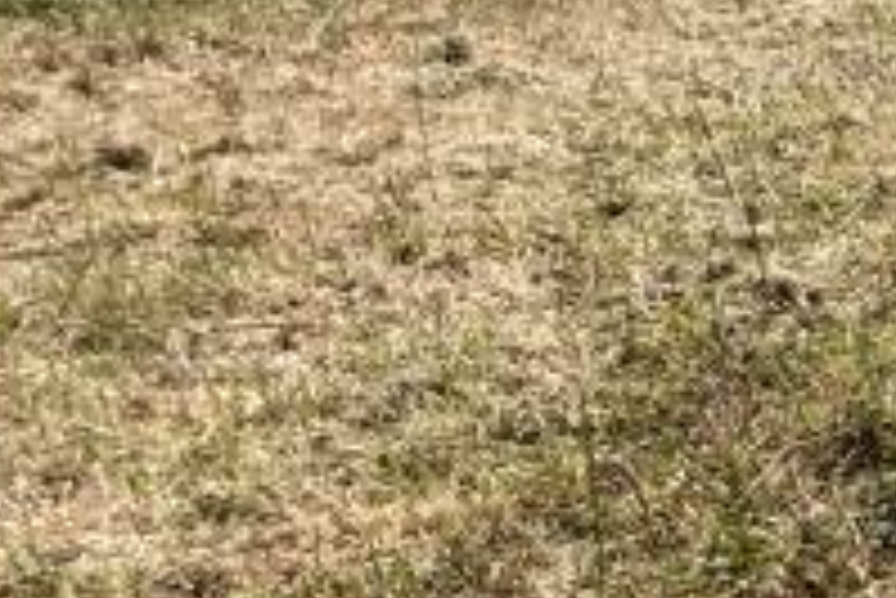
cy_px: 189
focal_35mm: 117
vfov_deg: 11.7
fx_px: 2914
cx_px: 1666
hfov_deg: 15.0
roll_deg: -1.1
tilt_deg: -11.6
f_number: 1.8
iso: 20
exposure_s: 1/2404
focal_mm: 3.99
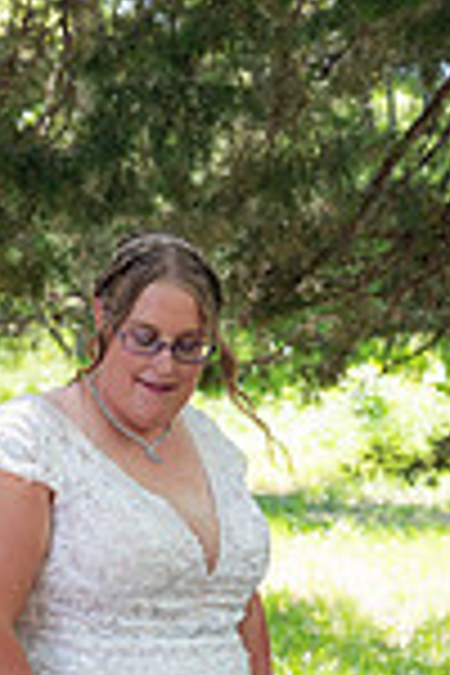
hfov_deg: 10.9
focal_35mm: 126
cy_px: 580
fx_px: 2362
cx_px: 108
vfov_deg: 16.1
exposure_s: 1/160
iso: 200
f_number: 4
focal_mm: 42
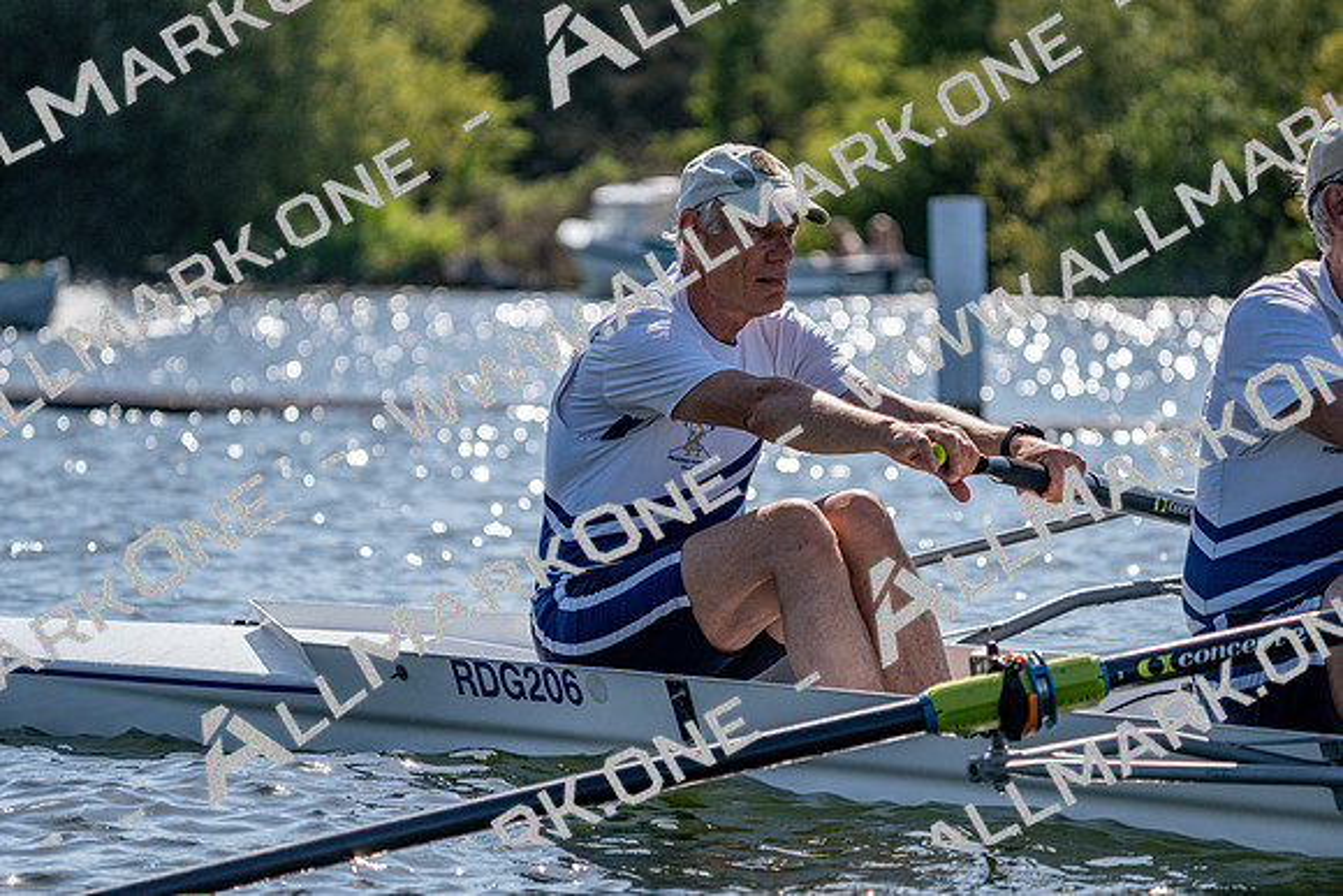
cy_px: 448
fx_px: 7463
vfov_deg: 6.9
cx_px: 672
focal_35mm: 200
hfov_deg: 10.3
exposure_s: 1/2000
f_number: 5.6
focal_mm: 200
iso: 200
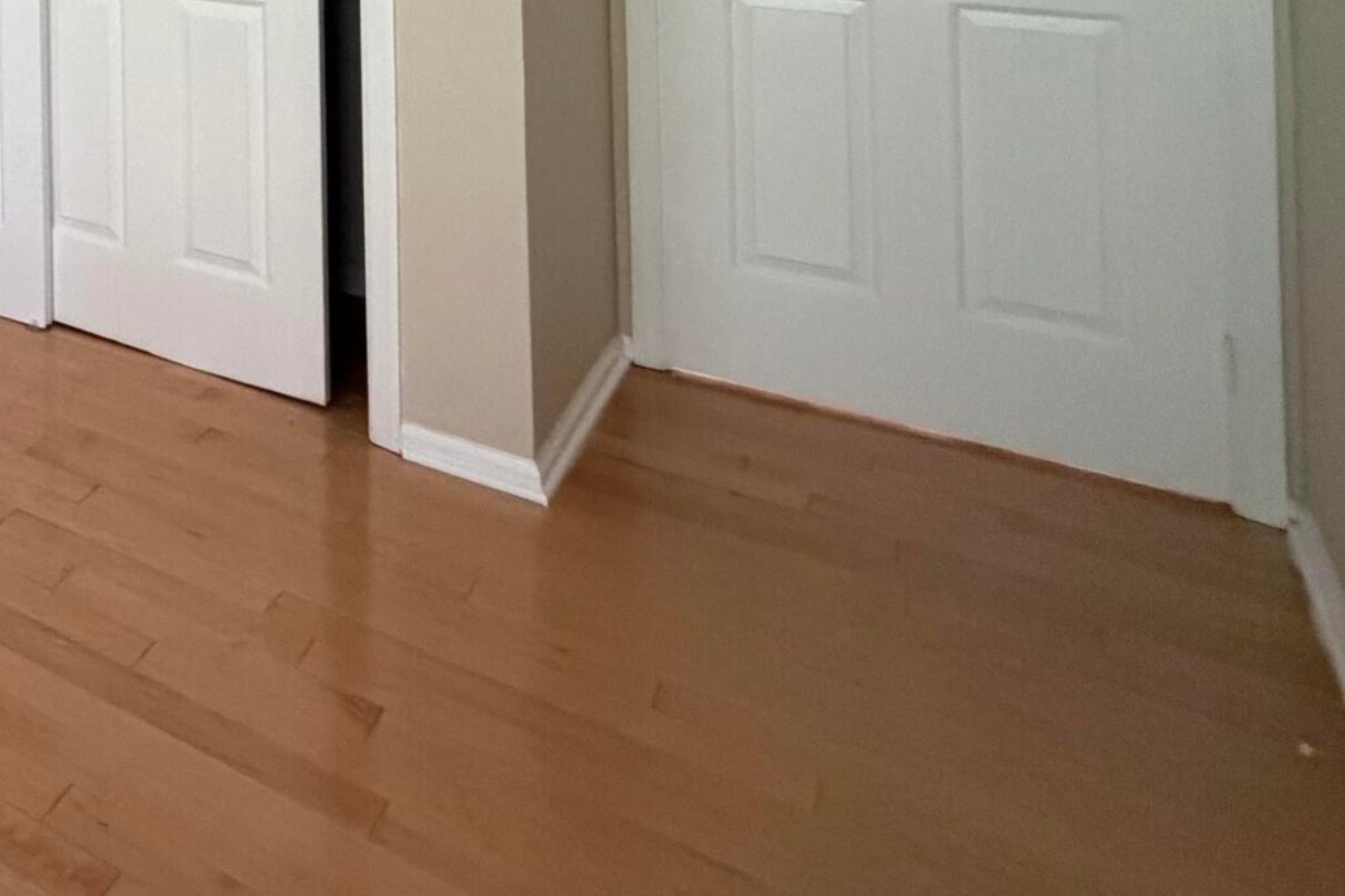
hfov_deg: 40.1
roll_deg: +0.9
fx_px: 1345
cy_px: -243
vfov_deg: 30.0
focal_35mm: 36
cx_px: -217
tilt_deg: +1.3
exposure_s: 1/60
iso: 640
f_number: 2.2
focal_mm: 2.22
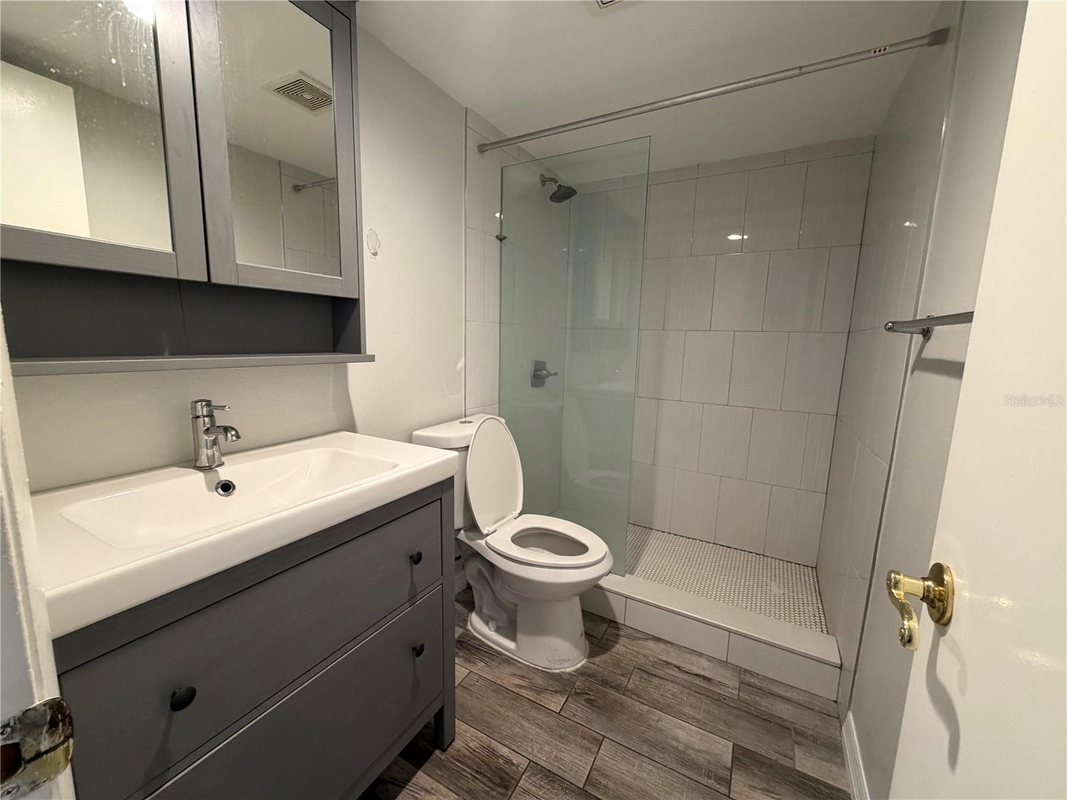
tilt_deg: -8.3
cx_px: 534
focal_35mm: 14
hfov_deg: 102.1
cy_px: 400
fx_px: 432
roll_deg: -0.4
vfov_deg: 85.7
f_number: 2.2
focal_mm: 2.22
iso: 320
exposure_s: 1/60
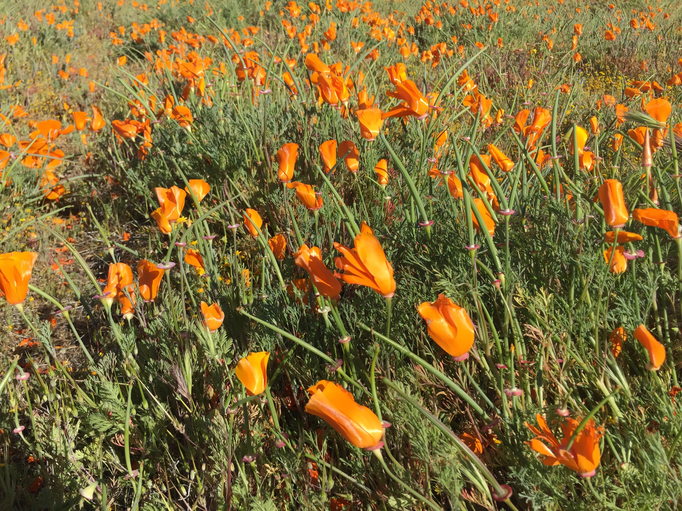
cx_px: 341
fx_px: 571
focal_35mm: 29
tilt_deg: -24.6
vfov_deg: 48.2
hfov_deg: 61.7
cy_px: 256
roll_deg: -2.5
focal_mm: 4.15
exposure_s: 1/1799
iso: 32
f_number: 2.2
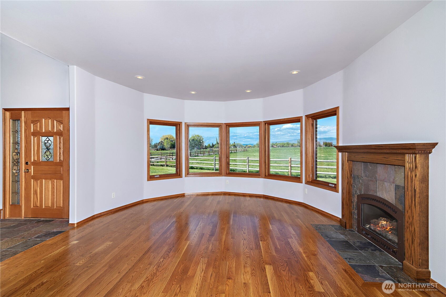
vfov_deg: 73.8
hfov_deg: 96.7
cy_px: 148
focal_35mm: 16
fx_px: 198
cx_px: 223
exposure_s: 1/160
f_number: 10
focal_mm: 16
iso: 200
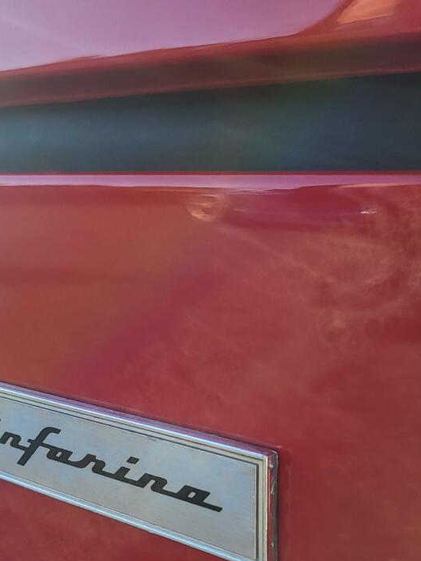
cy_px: 419
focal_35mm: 55
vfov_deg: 34.2
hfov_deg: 26.2
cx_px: 96
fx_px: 892
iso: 40
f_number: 1.8
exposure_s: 1/624
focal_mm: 5.4
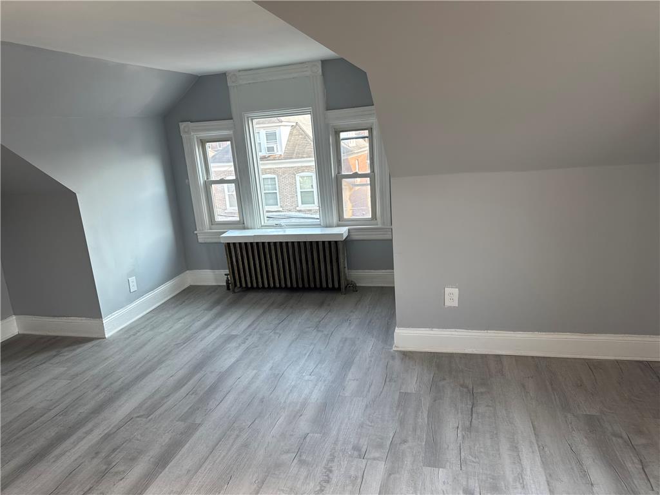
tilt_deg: -13.8
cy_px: 248
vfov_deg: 56.8
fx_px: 458
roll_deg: +4.4
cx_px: 330
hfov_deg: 71.6
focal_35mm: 24
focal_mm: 6.76
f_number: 1.78
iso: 80
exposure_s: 1/151
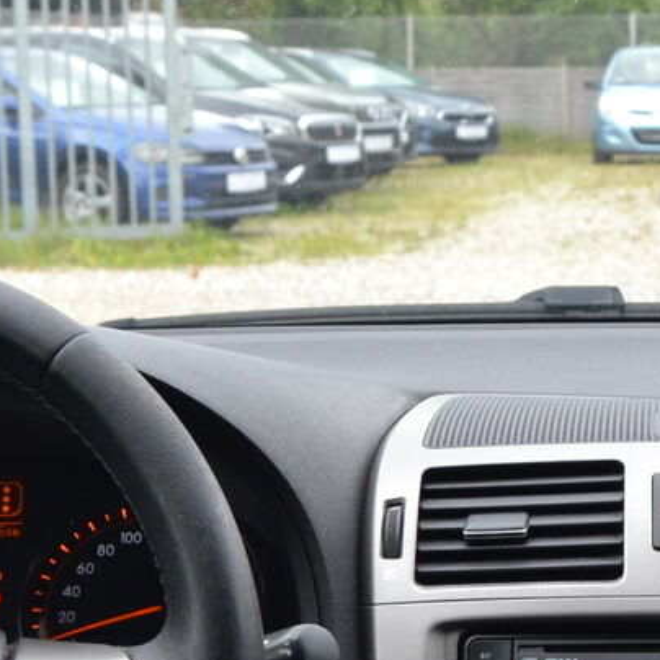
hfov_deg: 15.8
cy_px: 593
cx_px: 614
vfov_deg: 15.8
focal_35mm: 109
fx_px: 2351
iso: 400
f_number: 5.6
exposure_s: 1/125
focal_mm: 18
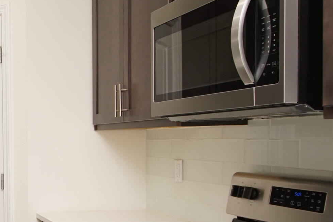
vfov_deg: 24.3
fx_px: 509
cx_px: -58
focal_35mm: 55
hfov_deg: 31.1
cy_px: 175
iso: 500
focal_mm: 12
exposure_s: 1/60
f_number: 4.5
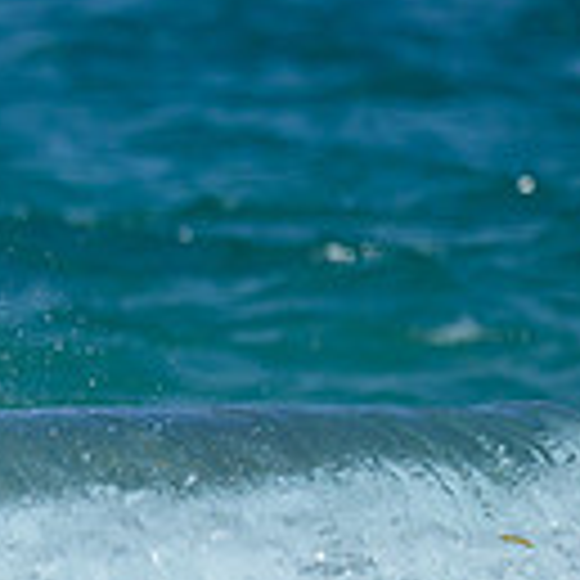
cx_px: -488
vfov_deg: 0.4
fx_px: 78953
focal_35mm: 4165
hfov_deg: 0.4
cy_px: 593
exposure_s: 1/2500
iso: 220
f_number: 6.3
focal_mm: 800
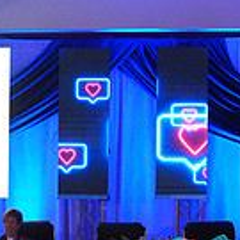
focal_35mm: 284
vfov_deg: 6.1
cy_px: 330
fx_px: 2228
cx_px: -151
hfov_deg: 6.1
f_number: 5
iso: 5000
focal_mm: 78
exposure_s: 1/320
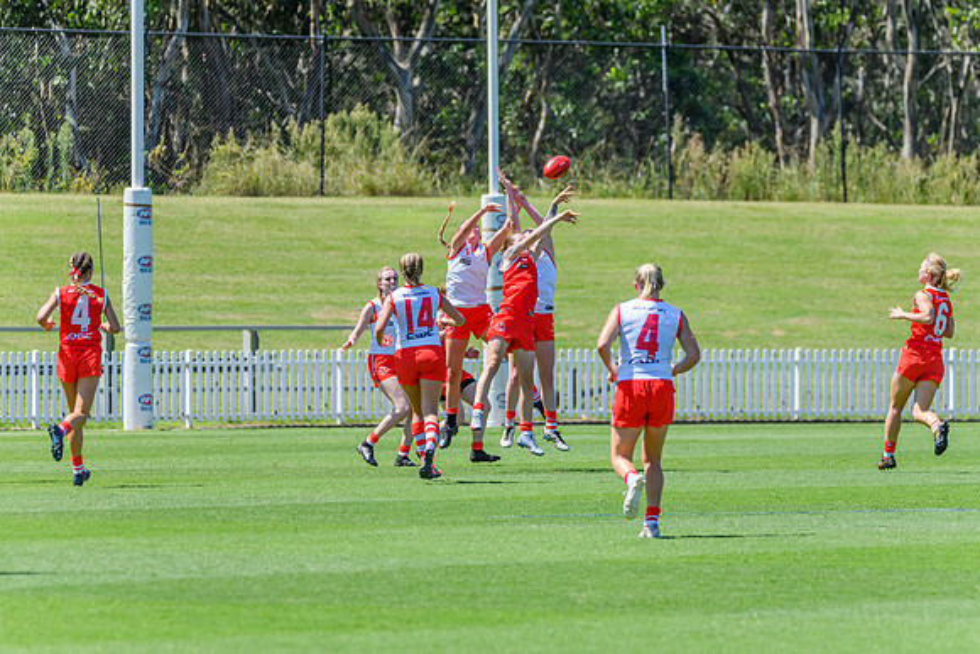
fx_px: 8813
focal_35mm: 324
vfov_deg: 4.2
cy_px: 330
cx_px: 505
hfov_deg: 6.4
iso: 800
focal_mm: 280
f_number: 6.3
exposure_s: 1/2000
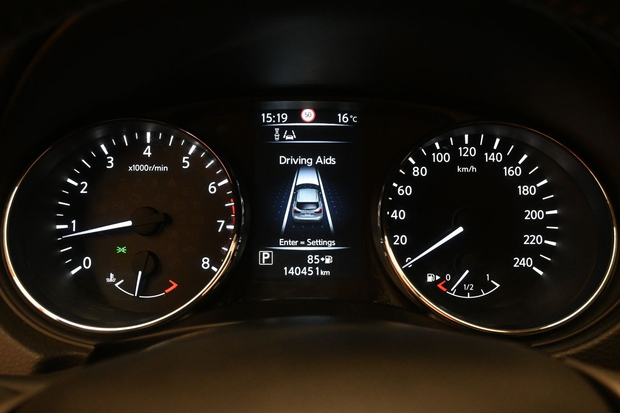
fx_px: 723
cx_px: 310
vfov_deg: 31.9
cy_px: 206
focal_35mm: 42
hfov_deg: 46.4
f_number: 6.3
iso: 2500
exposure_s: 1/80
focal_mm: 28
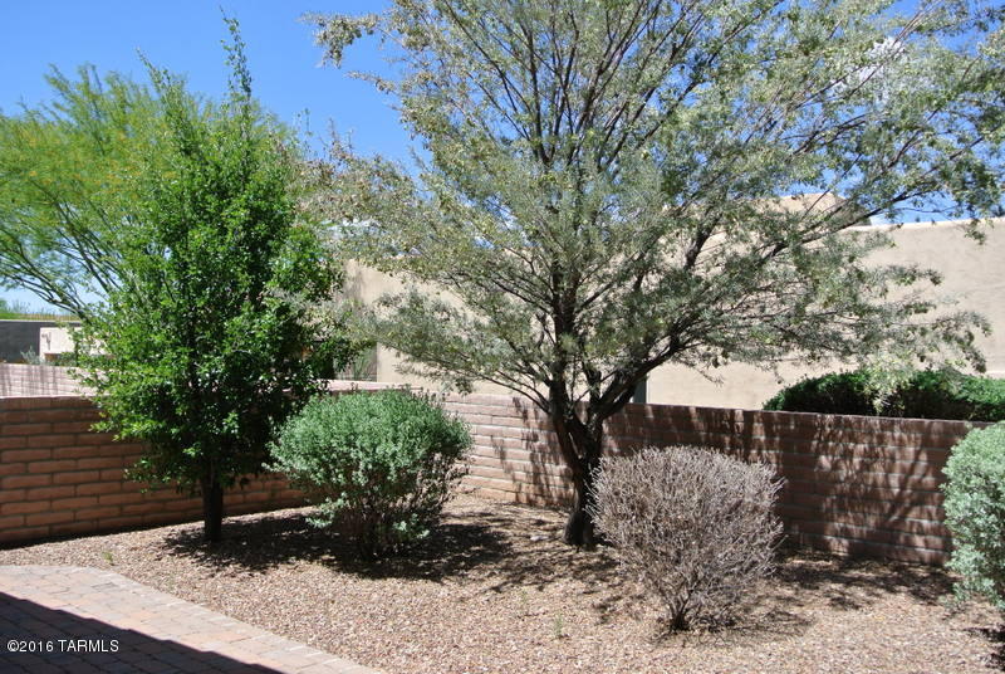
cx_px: 502
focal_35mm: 36
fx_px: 1006
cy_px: 337
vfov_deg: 37.0
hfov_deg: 53.1
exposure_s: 1/500
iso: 100
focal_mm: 13.6
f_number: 4.5
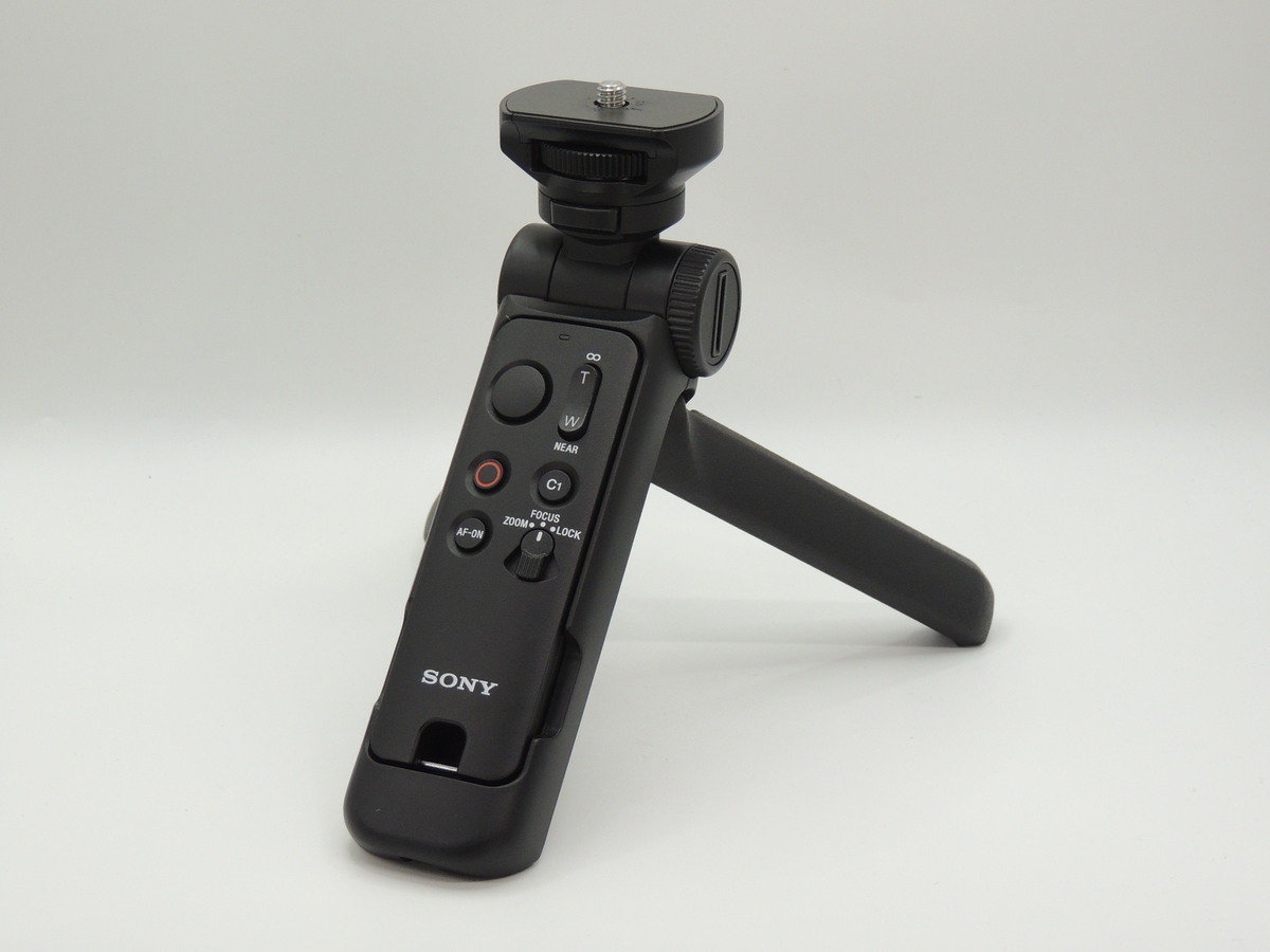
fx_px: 2752
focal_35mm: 75
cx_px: 635
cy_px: 476
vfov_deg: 19.6
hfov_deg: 26.0
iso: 280
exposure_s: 1/100
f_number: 3.9
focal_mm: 13.3
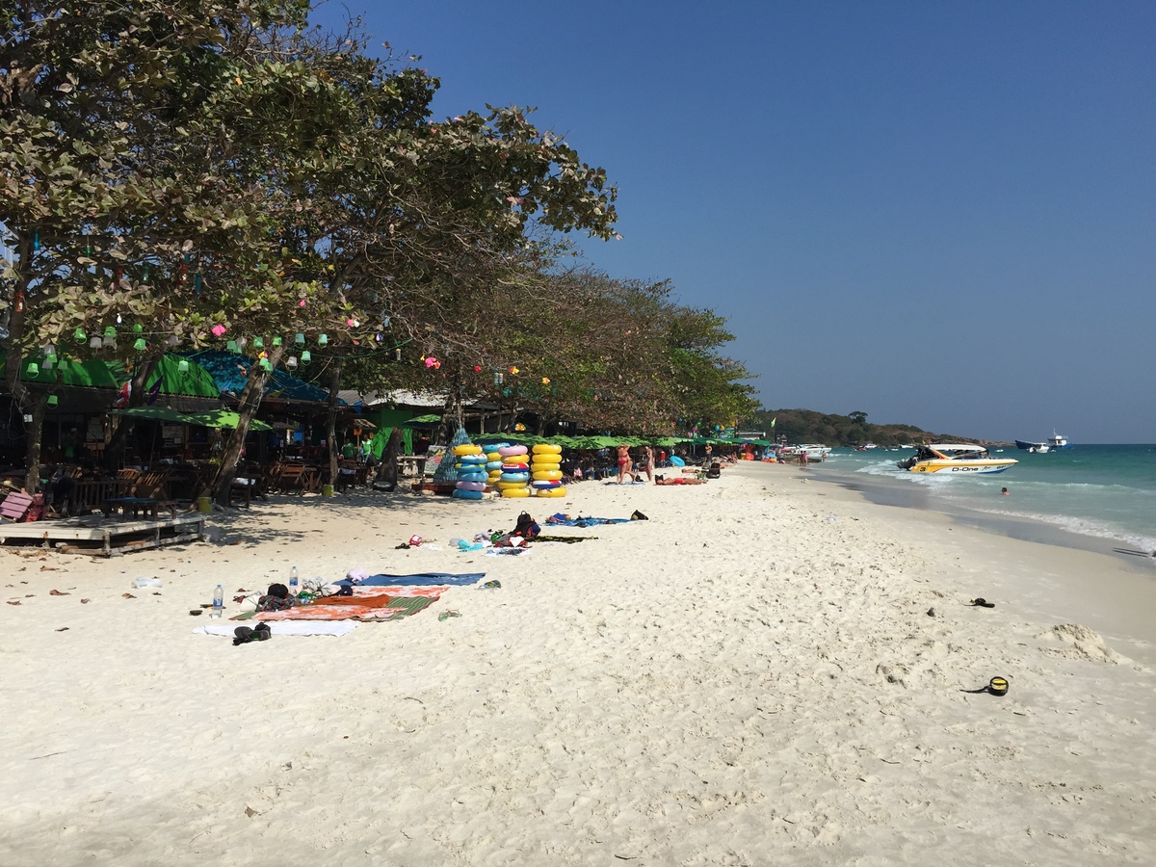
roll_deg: -0.8
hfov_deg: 61.7
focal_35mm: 29
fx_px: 968
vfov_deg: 48.2
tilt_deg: +1.0
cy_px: 434
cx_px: 578
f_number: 2.2
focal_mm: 4.15
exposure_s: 1/3968
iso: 32
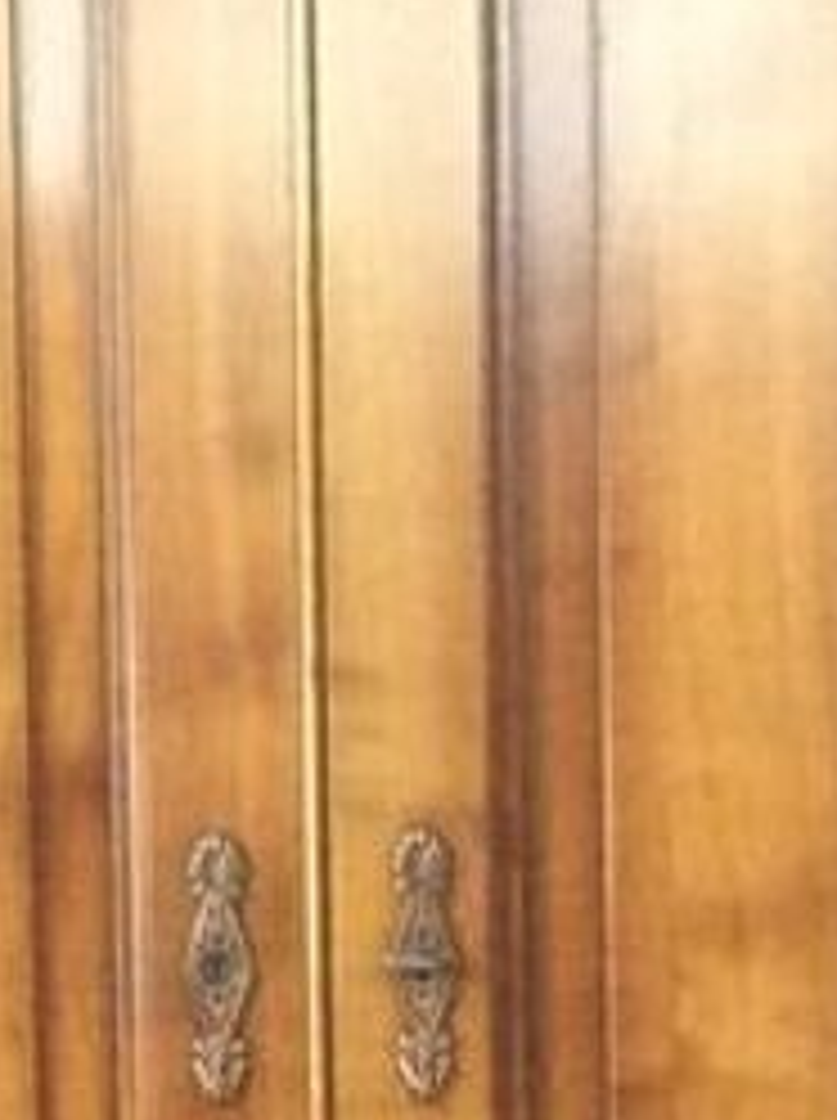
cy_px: 1401
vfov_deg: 11.3
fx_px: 5560
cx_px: 464
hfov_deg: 8.6
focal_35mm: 172
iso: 250
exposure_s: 1/25
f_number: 2.4
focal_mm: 3.3
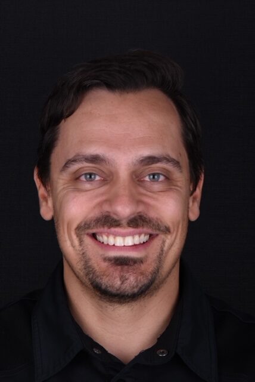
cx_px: 128
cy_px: 191
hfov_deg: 8.7
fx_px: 1670
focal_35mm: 158
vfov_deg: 13.0
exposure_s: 1/125
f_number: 25
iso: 100
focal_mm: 105
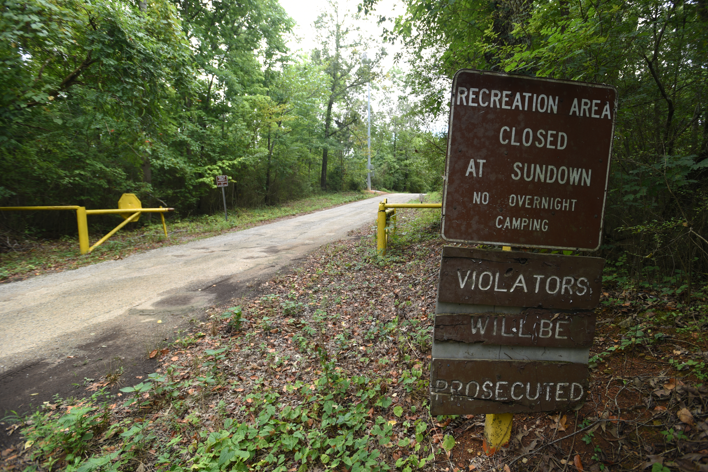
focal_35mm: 18
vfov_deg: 67.4
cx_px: 372
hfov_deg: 89.9
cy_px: 227
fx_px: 354
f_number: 3.5
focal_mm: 17
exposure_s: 1/100
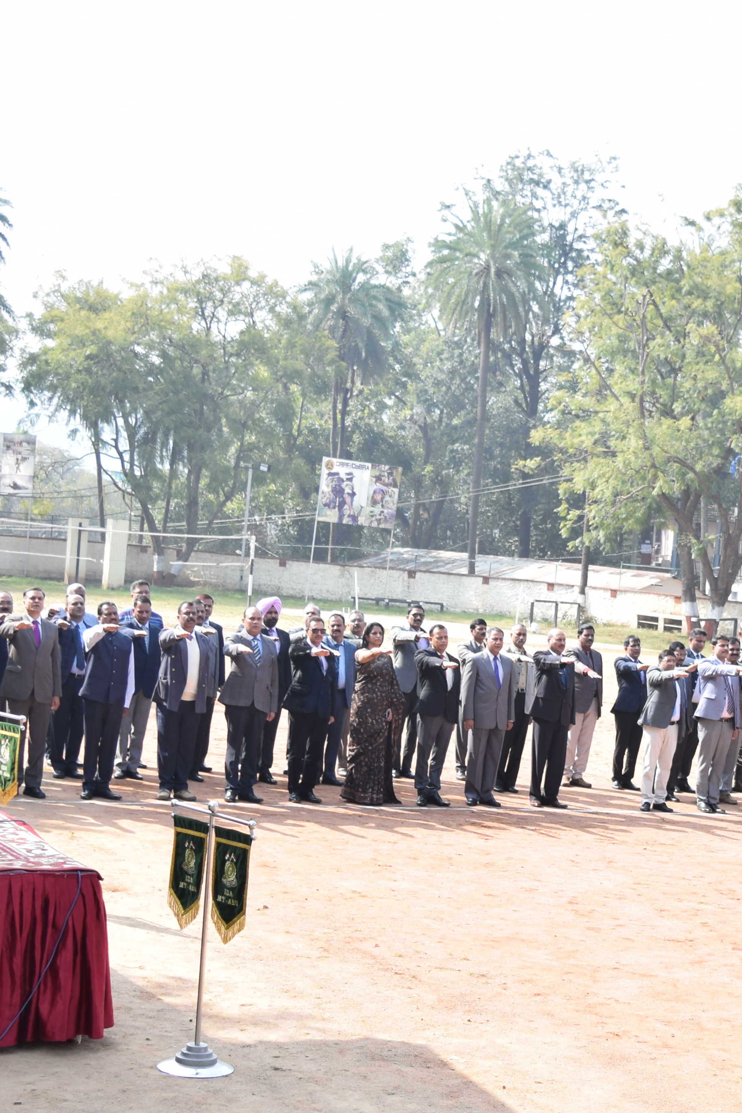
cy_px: 653
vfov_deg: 30.5
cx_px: 639
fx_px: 2040
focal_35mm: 66
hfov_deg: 20.3
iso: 100
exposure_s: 1/250
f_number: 4
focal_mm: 20
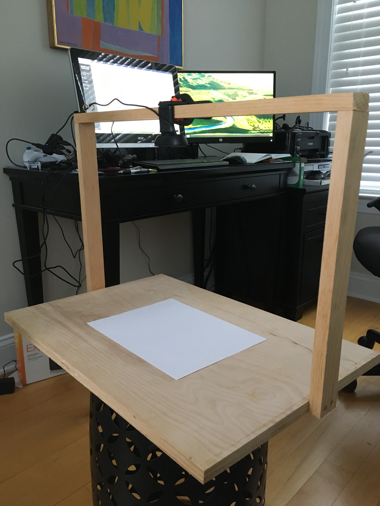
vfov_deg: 61.7
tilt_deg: -16.1
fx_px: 424
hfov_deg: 48.2
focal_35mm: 29
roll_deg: -0.1
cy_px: 253
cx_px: 190
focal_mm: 4.15
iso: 200
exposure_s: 1/17
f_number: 2.2
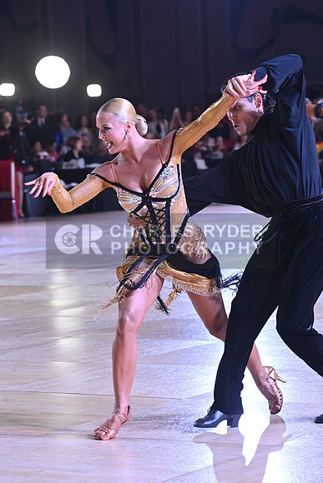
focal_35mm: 145
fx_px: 1950
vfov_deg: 14.2
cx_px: 162
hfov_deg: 9.5
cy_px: 242
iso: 4000
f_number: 8
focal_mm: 145
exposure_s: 1/400
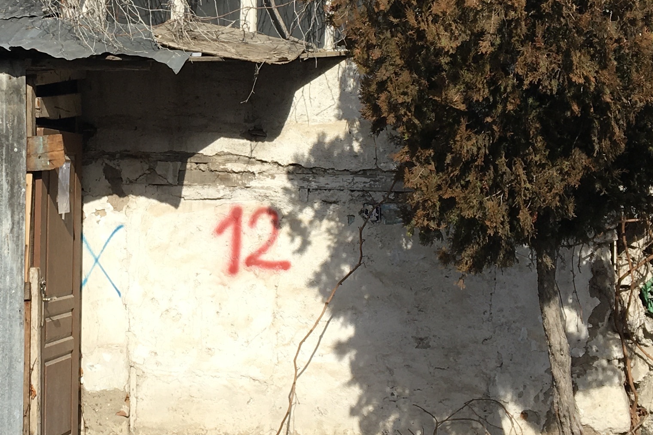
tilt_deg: +4.4
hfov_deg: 24.7
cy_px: 116
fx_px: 1451
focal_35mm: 80
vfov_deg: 17.0
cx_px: 82
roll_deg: -1.5
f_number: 2.2
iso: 25
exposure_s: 1/1709
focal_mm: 4.15
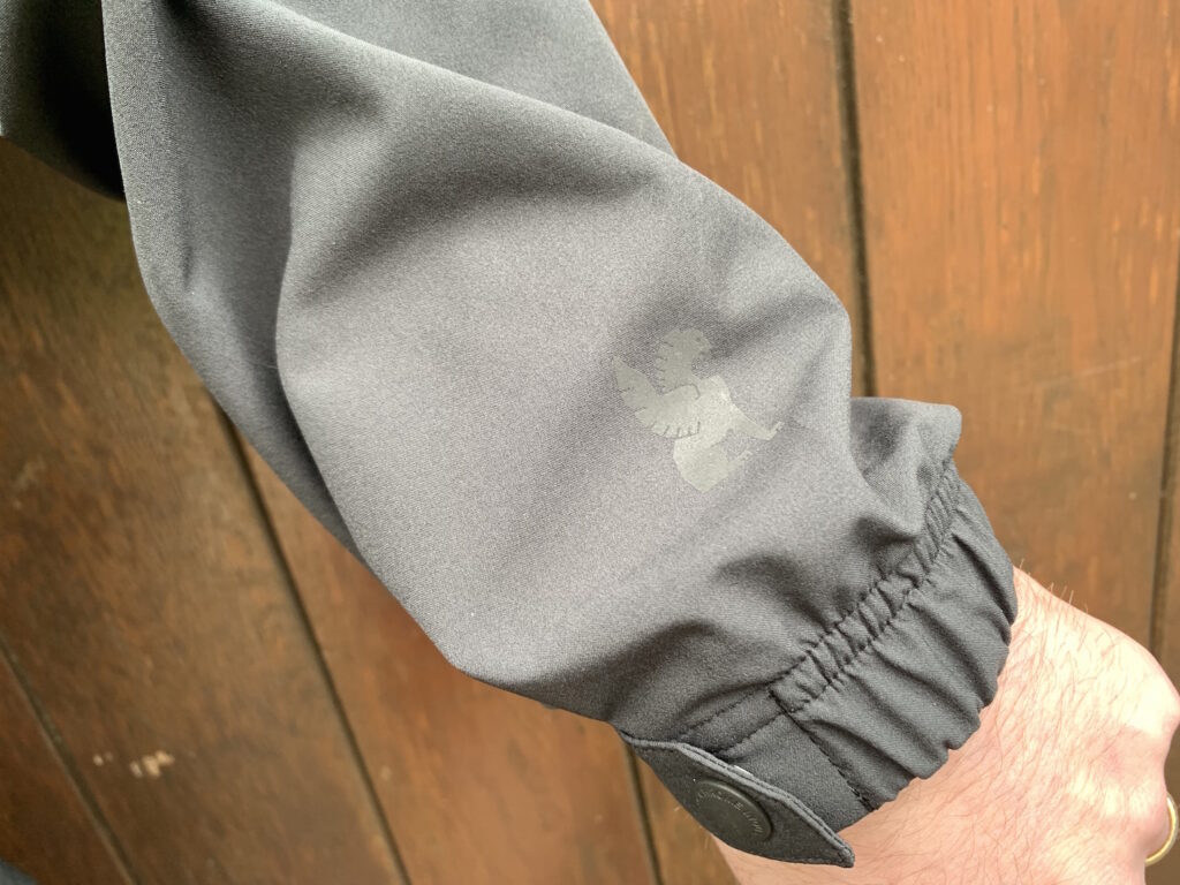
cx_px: 590
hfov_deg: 67.3
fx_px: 886
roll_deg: +11.6
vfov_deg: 53.1
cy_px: 442
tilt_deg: -26.3
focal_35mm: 26
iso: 100
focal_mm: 4.25
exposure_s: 1/77
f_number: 1.8
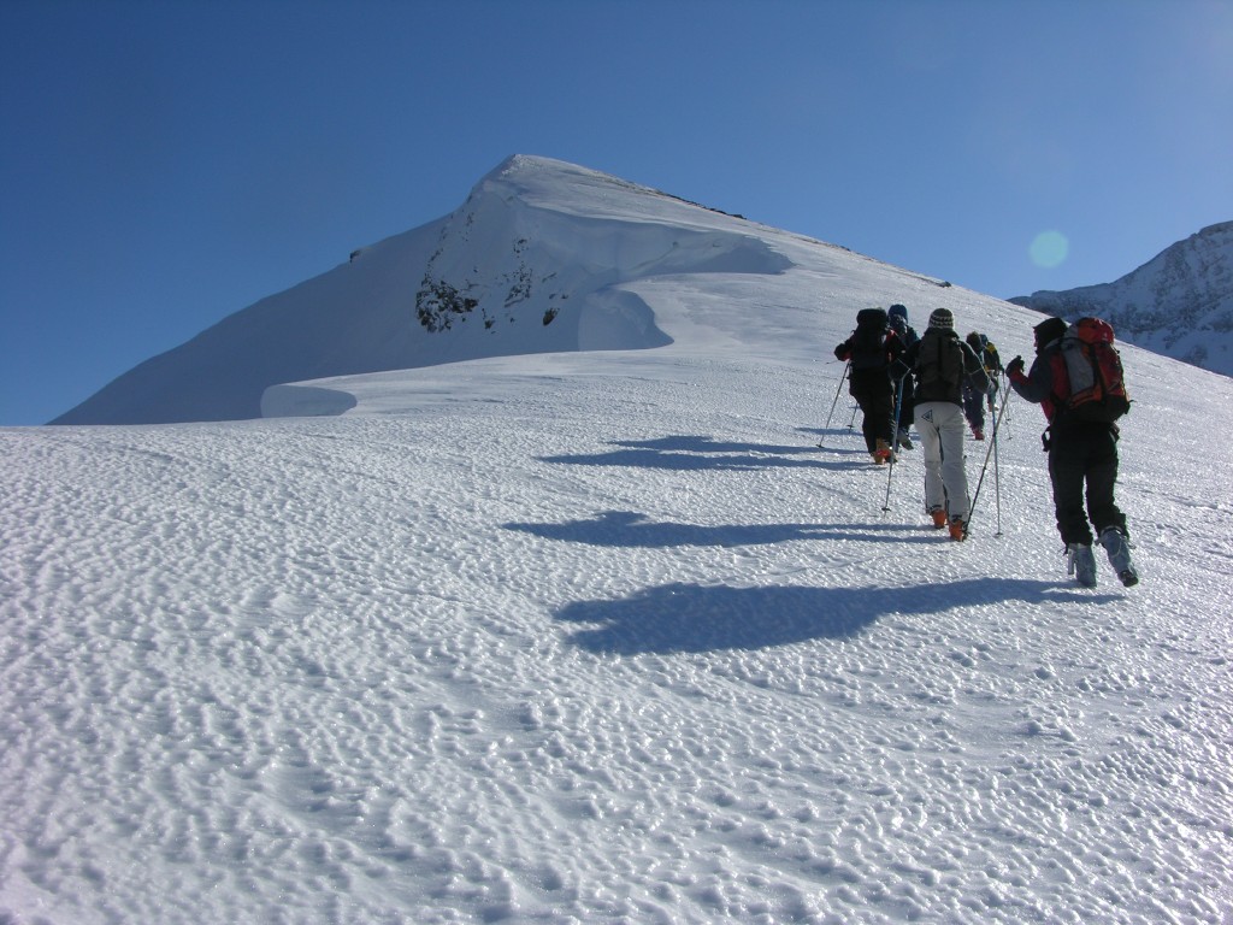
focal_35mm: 35
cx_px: 616
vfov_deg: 40.7
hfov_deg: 52.6
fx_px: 1247
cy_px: 462
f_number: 7.1
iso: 50
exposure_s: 1/342
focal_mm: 8.9
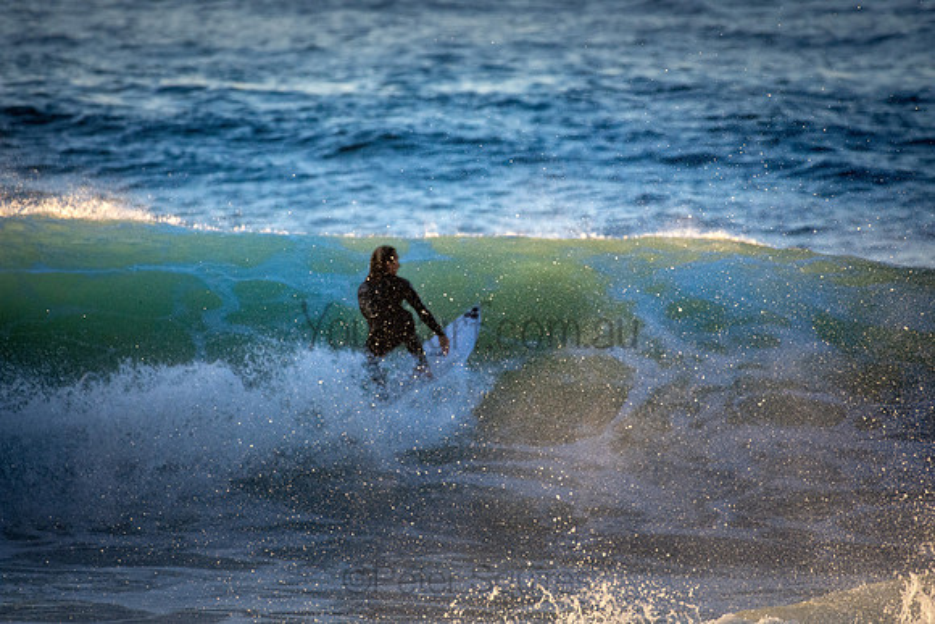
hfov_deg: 2.7
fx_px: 19483
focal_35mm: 750
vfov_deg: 1.8
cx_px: 468
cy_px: 312
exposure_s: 1/2000
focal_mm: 500
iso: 1100
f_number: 5.6
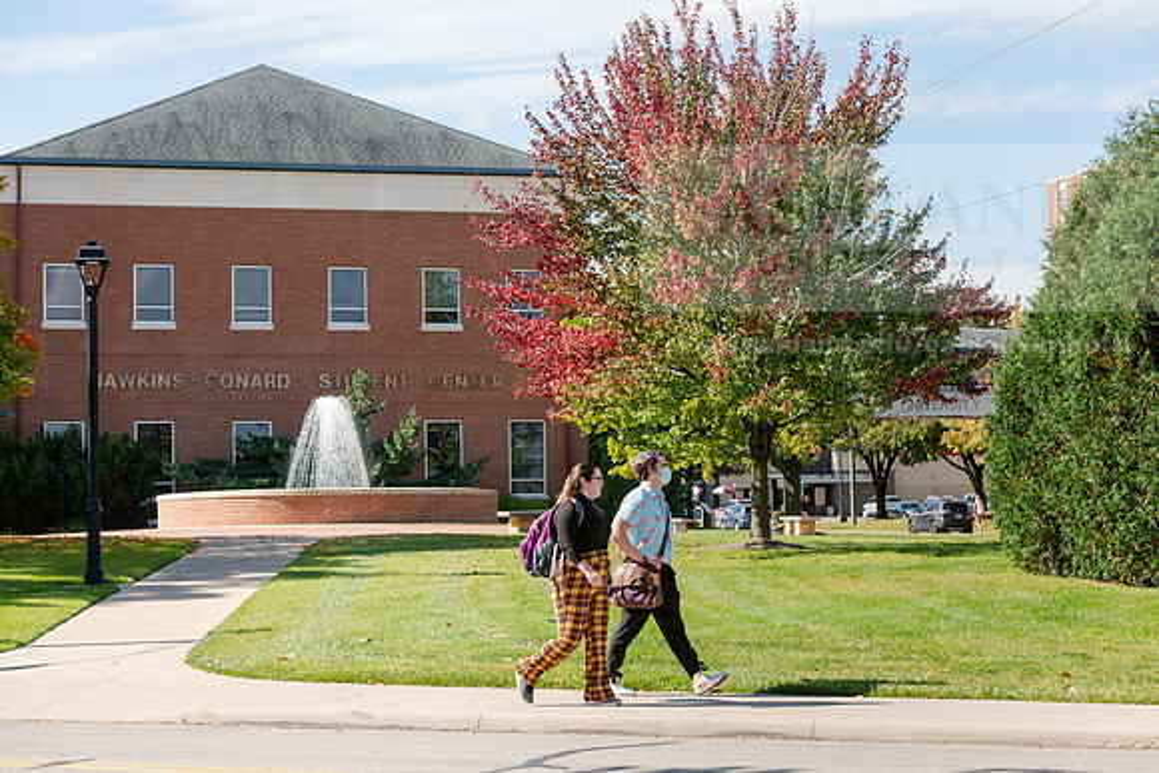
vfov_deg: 16.1
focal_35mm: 85
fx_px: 2737
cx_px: 580
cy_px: 386
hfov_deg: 23.9
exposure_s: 1/500
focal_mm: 85
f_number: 6.3
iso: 250
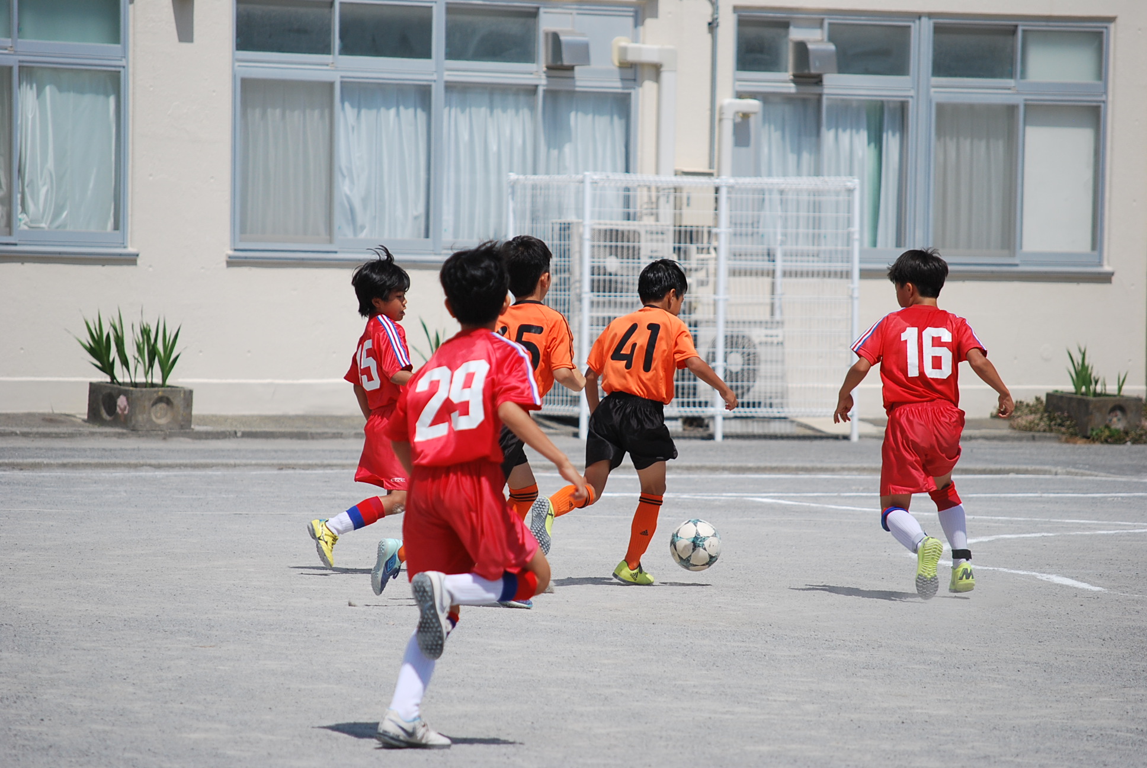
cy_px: 384
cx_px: 574
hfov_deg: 9.5
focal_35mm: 218
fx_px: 6938
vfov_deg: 6.3
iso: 200
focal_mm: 145
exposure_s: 1/2000
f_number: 5.6
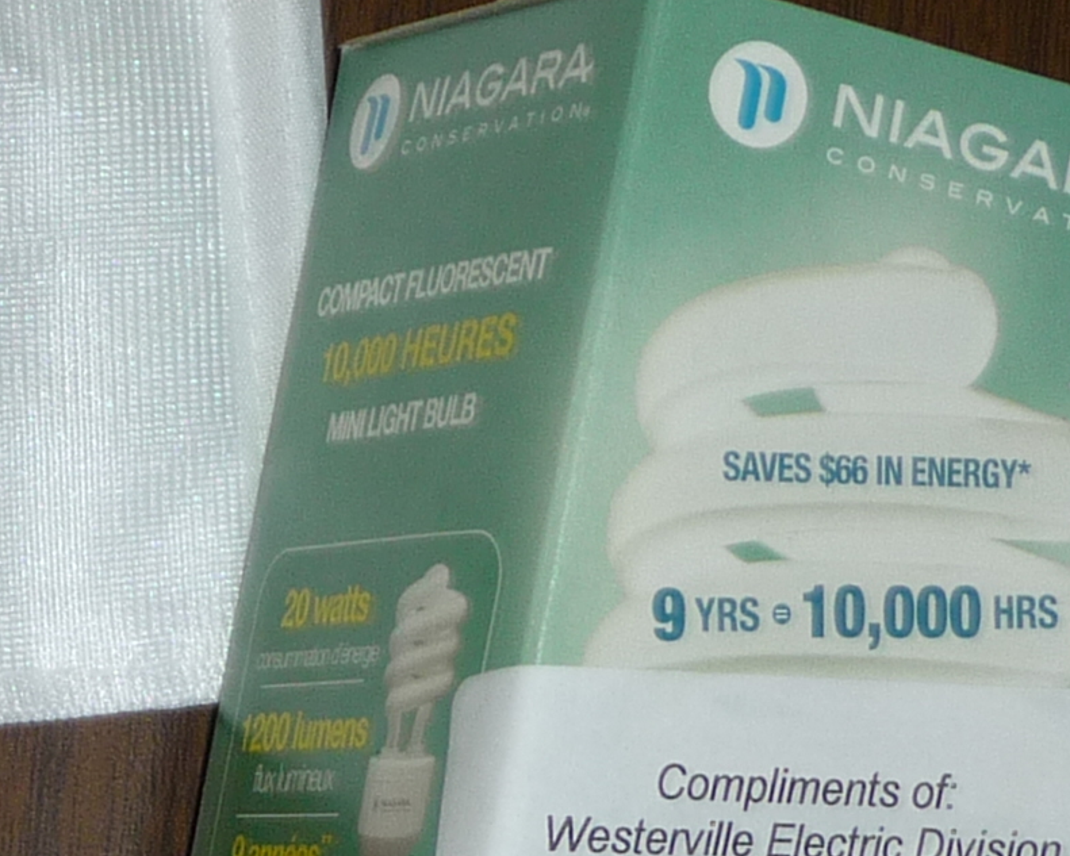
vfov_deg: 8.0
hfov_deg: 9.8
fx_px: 6081
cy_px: 721
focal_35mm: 192
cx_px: -473
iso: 100
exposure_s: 1/30
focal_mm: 7.6
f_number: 4.1
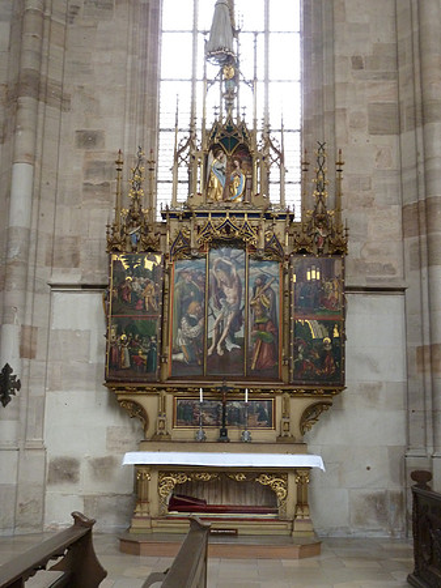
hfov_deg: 32.8
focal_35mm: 44
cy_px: 294
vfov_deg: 43.0
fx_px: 748
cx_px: 220
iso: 400
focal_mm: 7.3
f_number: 3.7
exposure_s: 1/20
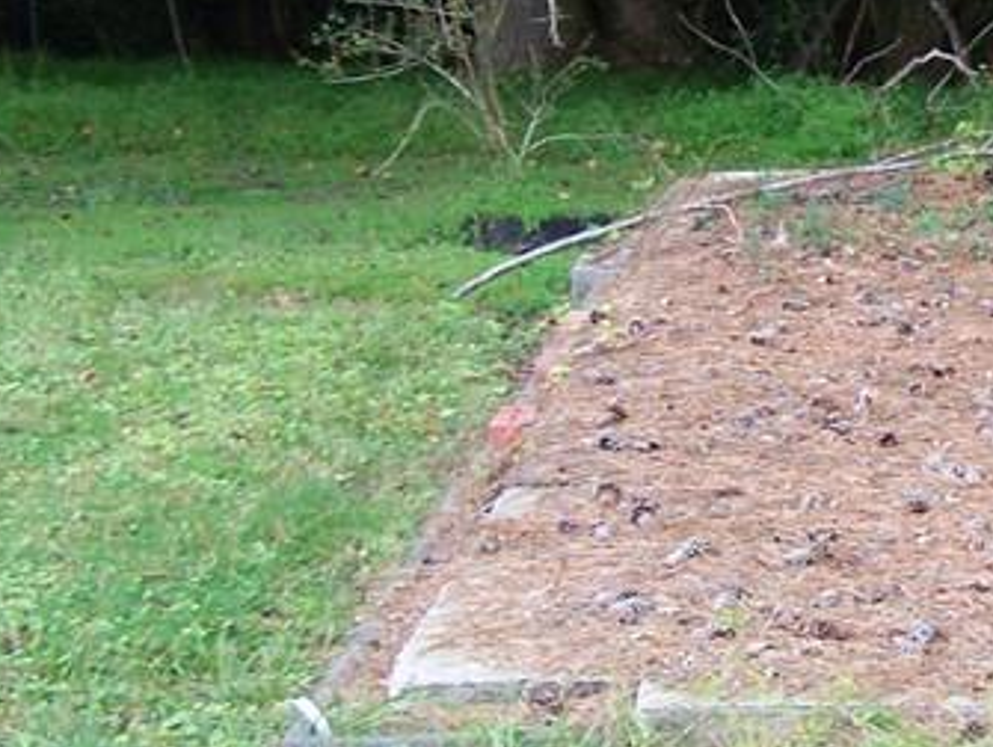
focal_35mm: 116
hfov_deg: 16.2
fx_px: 3331
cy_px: 323
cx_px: 1233
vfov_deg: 12.8
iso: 64
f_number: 2.8
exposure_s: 1/60
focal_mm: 6.3
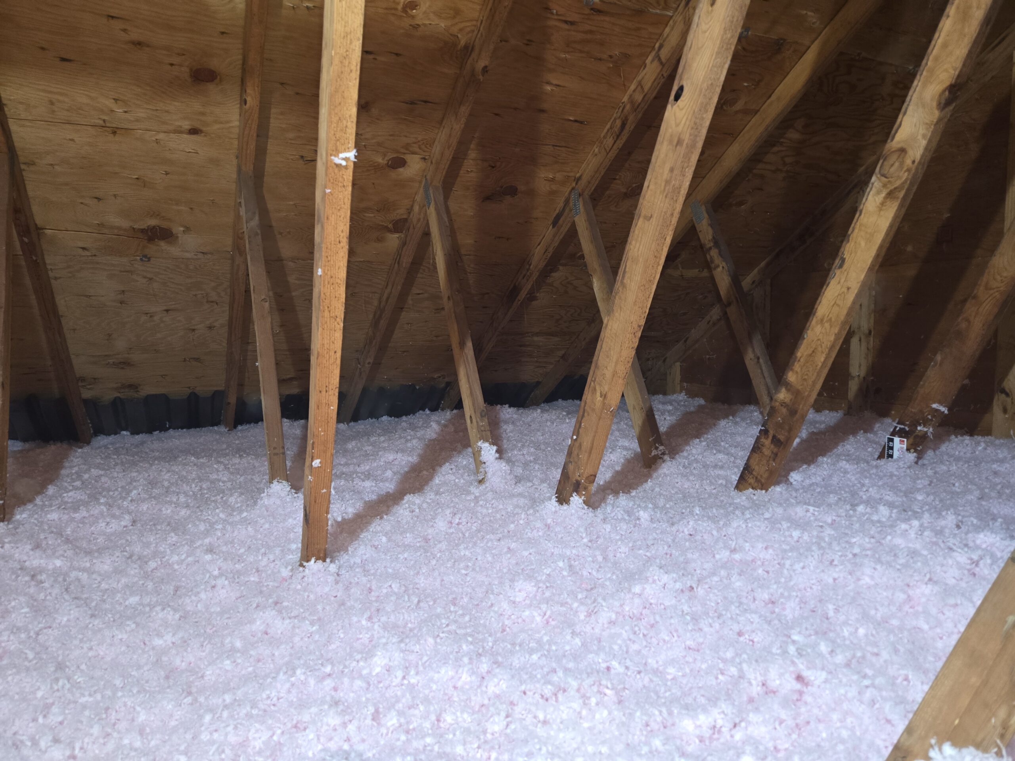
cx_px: 508
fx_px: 674
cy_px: 380
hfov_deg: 73.9
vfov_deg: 58.9
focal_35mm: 23
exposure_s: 1/12
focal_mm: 5.4
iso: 320
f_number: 1.8
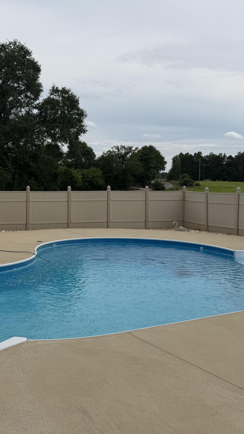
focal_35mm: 38
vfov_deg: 52.7
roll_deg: +0.3
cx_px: 27
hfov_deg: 29.9
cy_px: 200
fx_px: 437
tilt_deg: -2.5
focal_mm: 6.76
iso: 80
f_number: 1.78
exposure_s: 1/8130
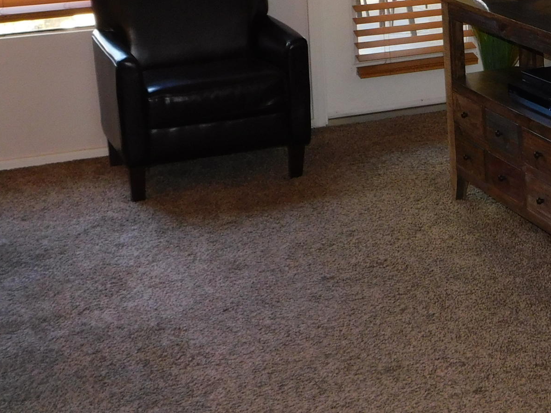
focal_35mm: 91
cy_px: -82
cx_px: 557
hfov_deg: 20.8
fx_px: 1448
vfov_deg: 15.6
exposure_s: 1/30
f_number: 3.5
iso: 200
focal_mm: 6.3
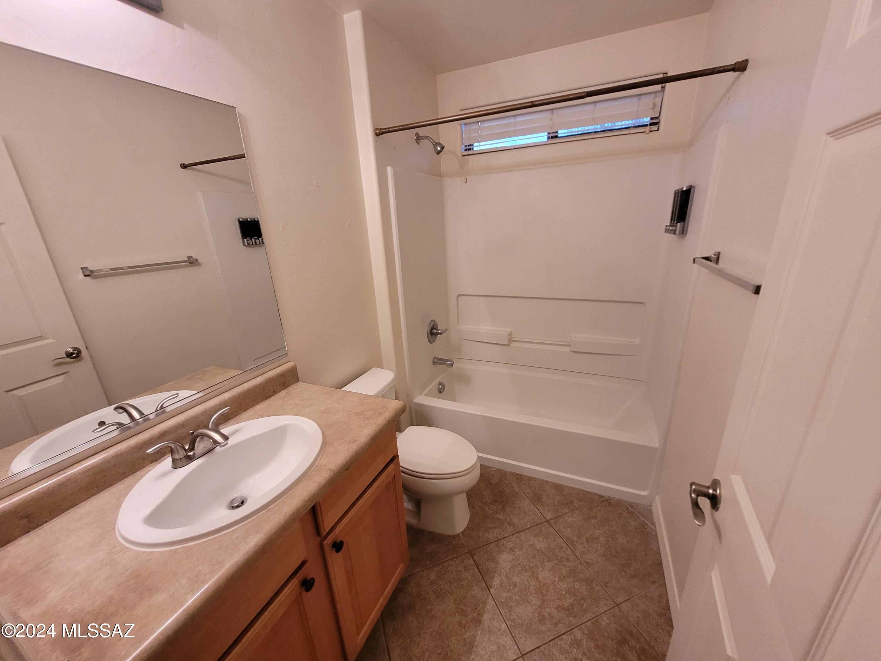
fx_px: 331
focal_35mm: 13
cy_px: 330
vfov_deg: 89.9
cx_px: 440
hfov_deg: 106.2
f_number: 2.2
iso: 250
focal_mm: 1.74
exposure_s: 1/60
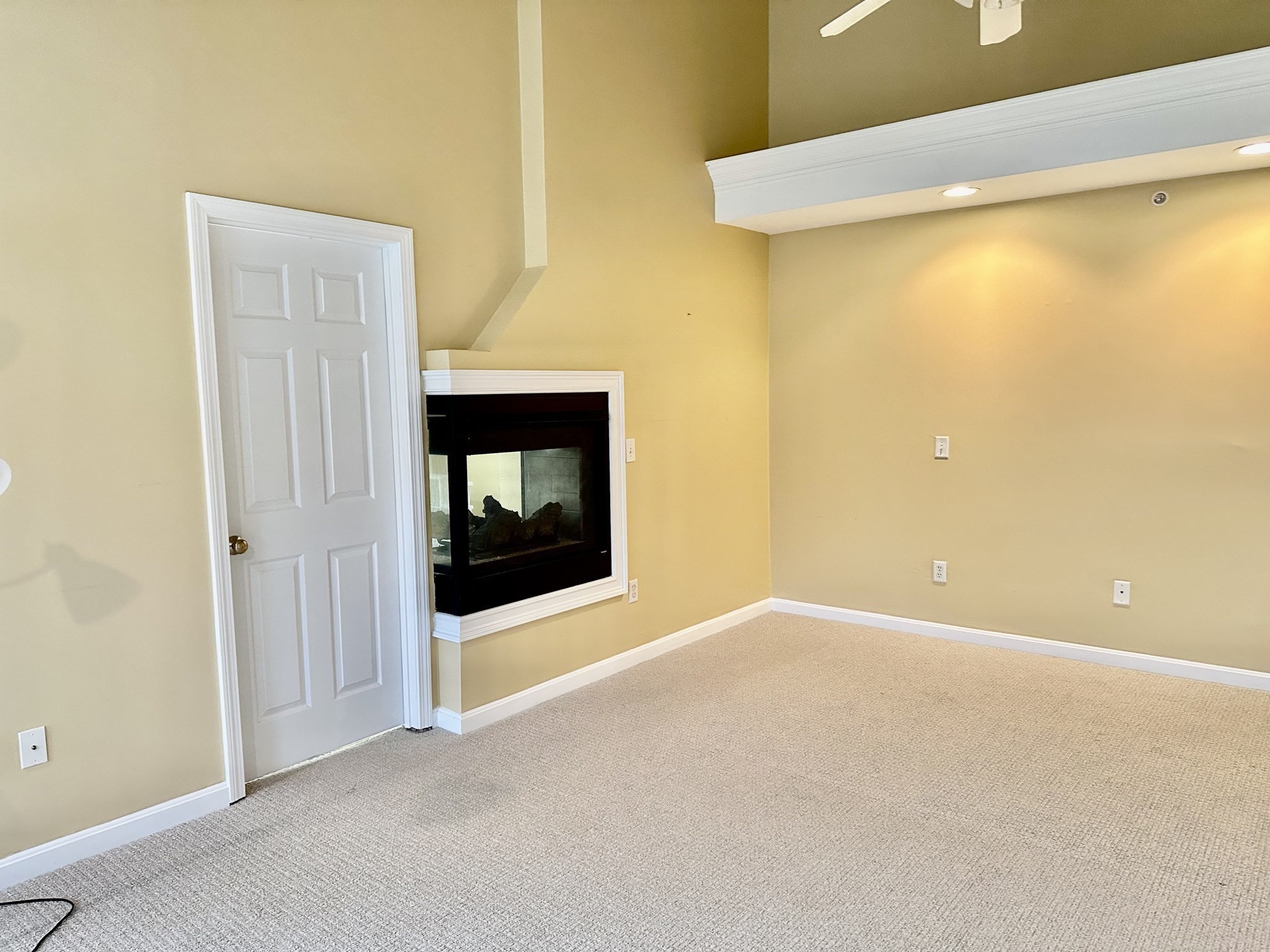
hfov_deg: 71.6
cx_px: 635
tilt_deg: -6.1
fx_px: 881
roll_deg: +0.6
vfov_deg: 56.8
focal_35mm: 24
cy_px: 476
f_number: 1.78
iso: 500
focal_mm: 6.86
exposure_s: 1/60
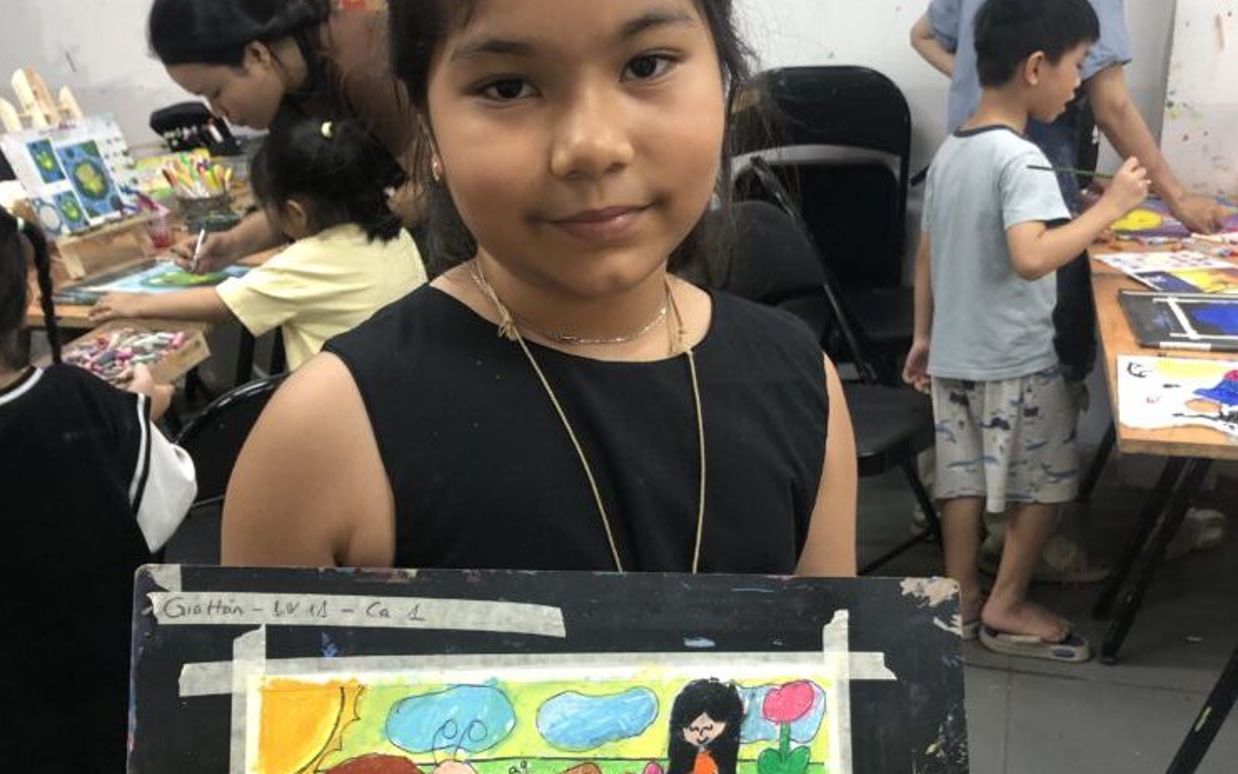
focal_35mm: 40
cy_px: 492
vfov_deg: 31.8
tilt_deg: -23.1
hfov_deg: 49.3
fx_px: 1350
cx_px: 614
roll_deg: +2.0
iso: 32
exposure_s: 1/33
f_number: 1.8
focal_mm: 3.99
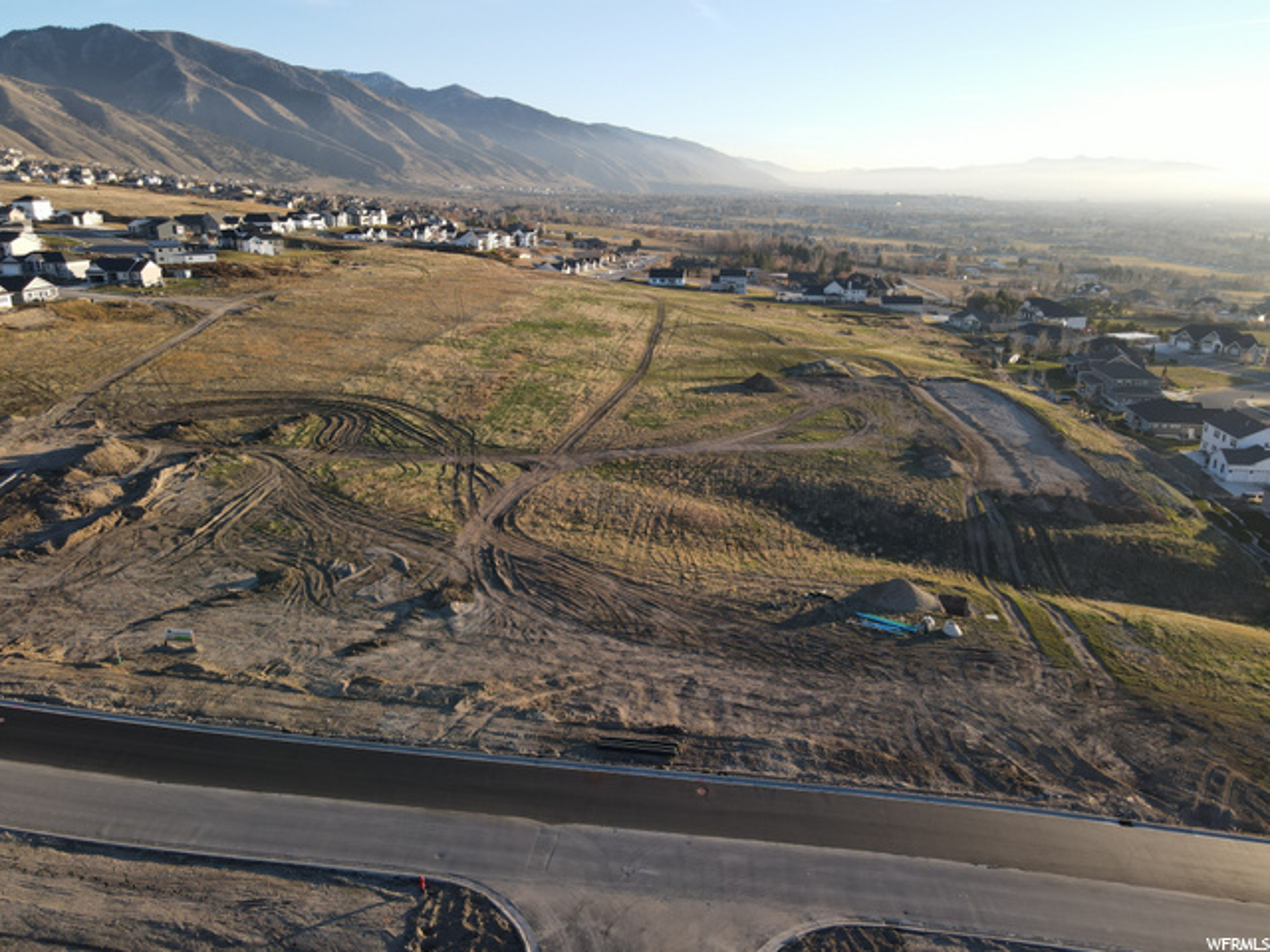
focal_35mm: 24
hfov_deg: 71.6
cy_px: 476
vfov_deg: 56.8
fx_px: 881
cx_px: 635
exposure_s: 1/200
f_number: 2.8
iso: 100
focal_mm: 4.5
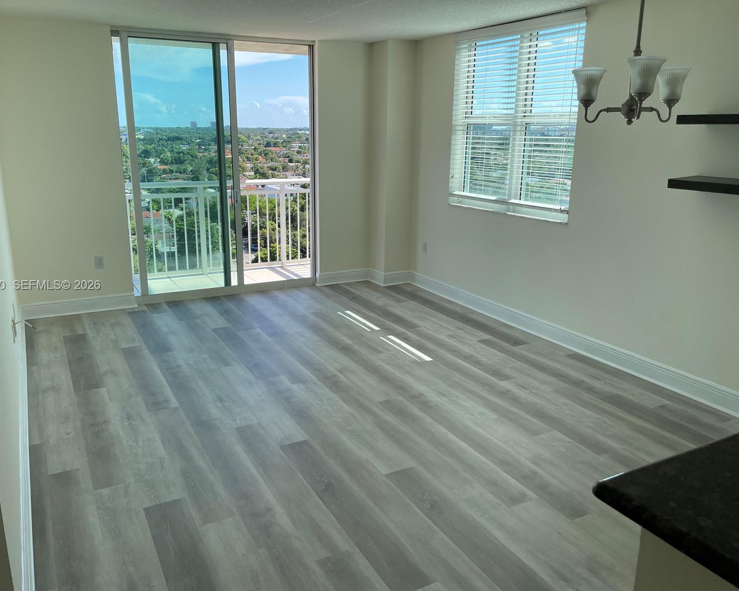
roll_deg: +0.1
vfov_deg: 51.5
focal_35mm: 28
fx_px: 612
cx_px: 350
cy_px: 286
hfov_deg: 62.2
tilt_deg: -13.3
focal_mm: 4.2
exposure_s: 1/988
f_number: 1.6
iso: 32
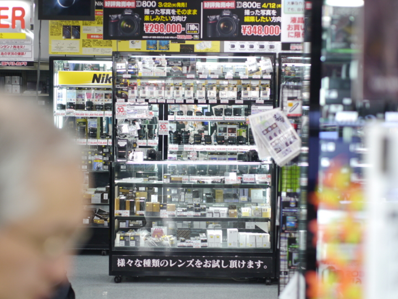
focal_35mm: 90
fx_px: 1035
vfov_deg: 16.4
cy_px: 150
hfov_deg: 21.8
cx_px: 199
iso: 320
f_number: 1.8
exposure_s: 1/250
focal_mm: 45
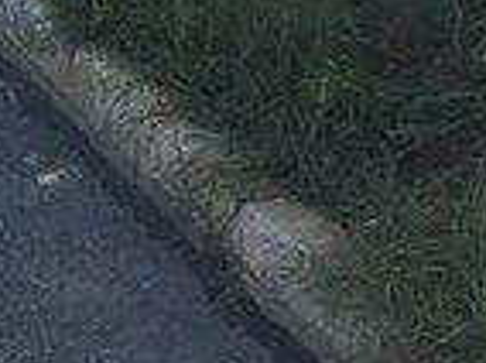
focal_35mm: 135
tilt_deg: -19.5
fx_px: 1892
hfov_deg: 12.3
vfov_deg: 10.9
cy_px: 152
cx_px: -596
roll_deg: +0.9
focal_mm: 4.15
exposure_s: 1/542
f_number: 2.2
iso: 32
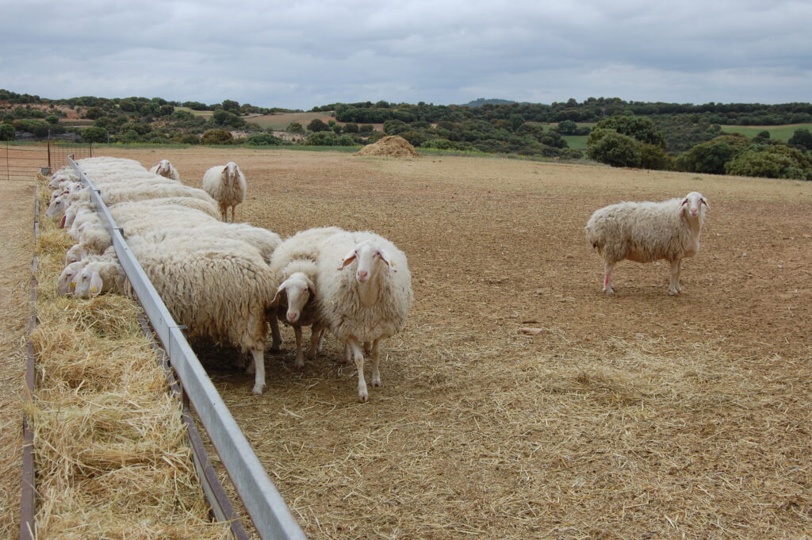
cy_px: 270
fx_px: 879
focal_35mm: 39
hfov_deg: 49.6
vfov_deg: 34.2
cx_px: 406
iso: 200
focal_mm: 26
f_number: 9
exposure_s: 1/320
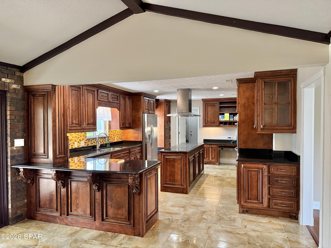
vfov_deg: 56.8
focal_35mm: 24
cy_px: 124
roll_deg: -0.1
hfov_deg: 71.6
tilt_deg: +0.0
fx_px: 229
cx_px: 166
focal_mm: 6.76
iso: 400
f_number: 1.78
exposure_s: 1/120
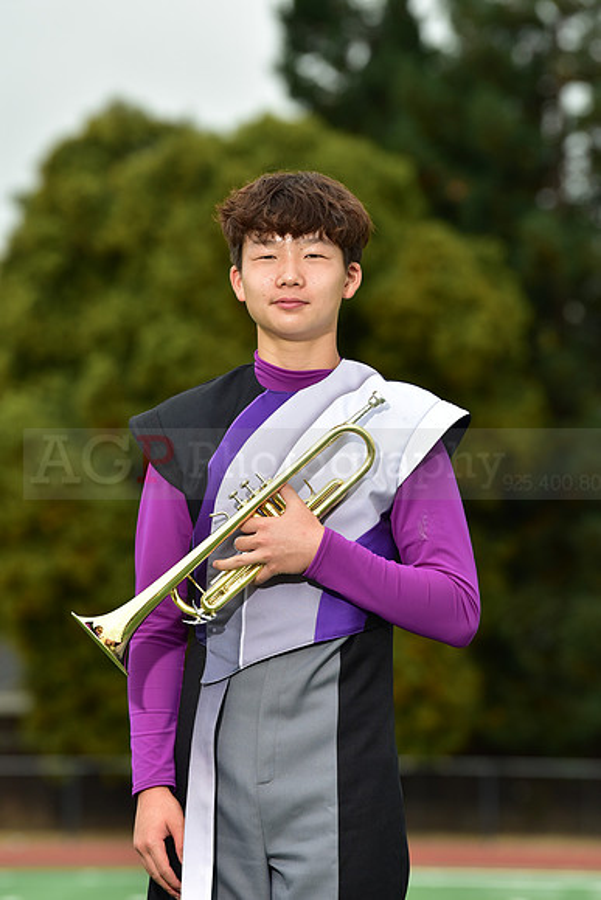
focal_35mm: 180
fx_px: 4504
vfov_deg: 11.4
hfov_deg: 7.6
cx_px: 300
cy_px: 450
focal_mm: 180
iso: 500
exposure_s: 1/250
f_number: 5
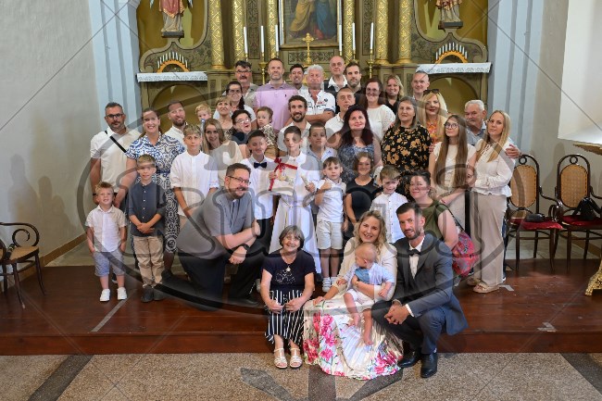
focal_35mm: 30
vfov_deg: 42.9
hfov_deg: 61.1
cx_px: 301
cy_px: 200
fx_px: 510
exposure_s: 1/125
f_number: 4.5
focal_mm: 30.5
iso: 4000
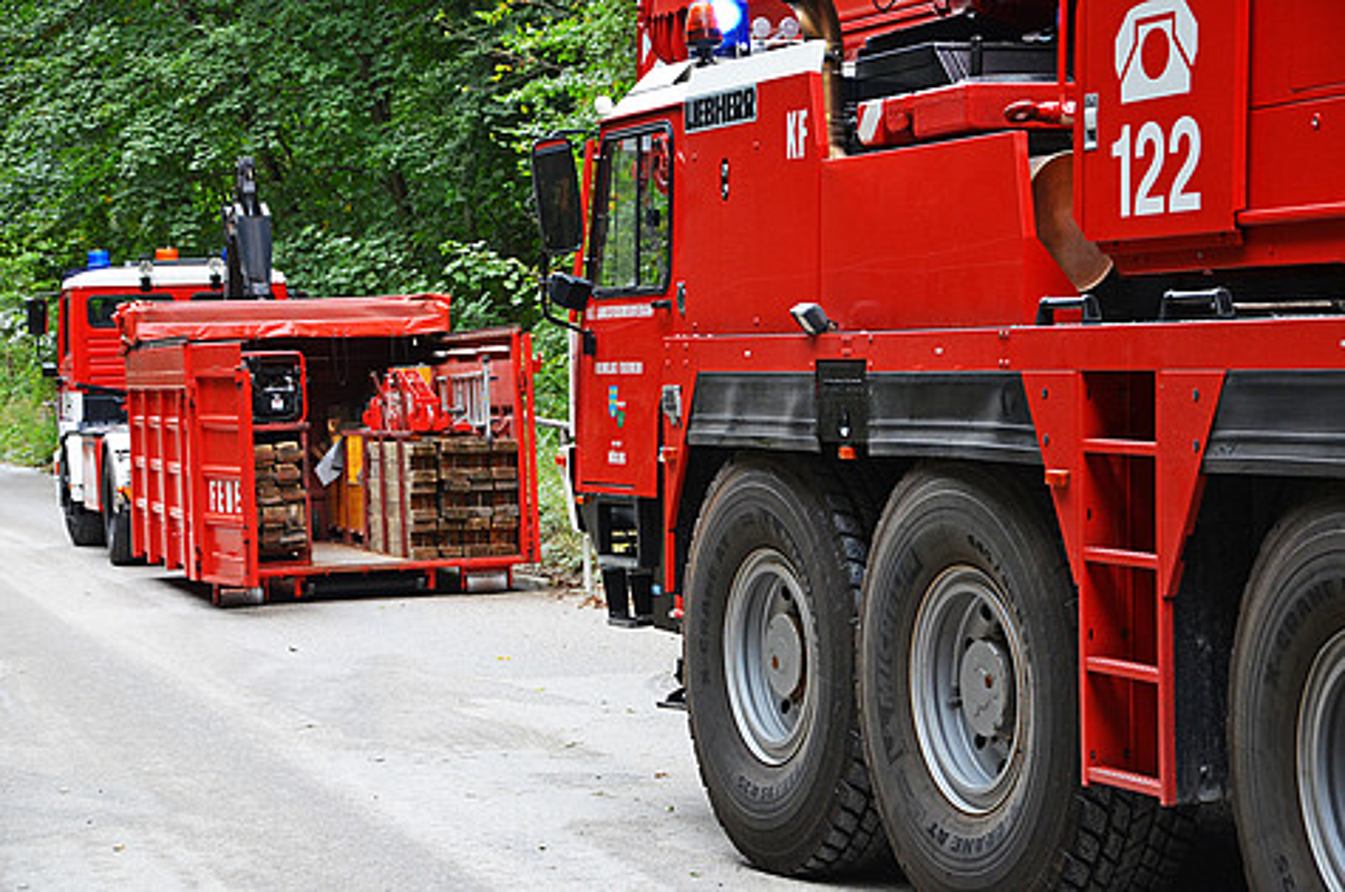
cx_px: 672
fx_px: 3692
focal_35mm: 99
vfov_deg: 13.8
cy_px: 446
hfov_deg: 20.6
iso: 800
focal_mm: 66
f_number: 5.3
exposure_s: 1/60
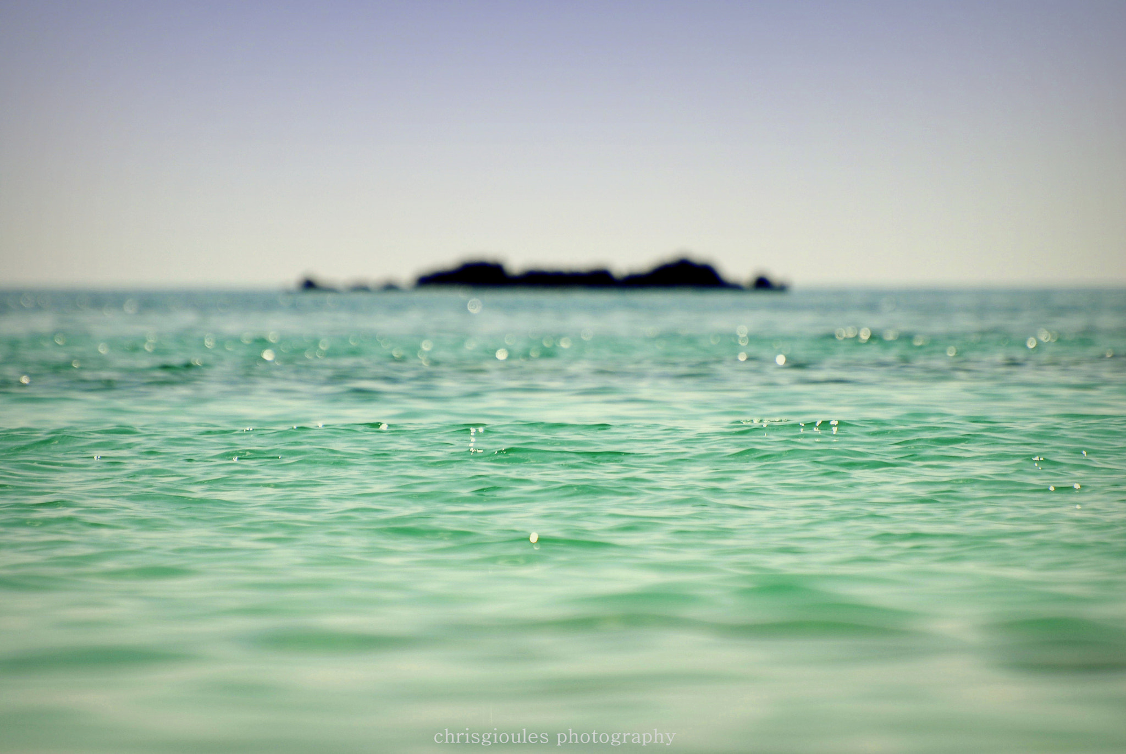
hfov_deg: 4.6
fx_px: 14092
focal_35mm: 450
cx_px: 563
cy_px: 377
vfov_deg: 3.1
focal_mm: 300
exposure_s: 1/500
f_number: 5.6
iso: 100
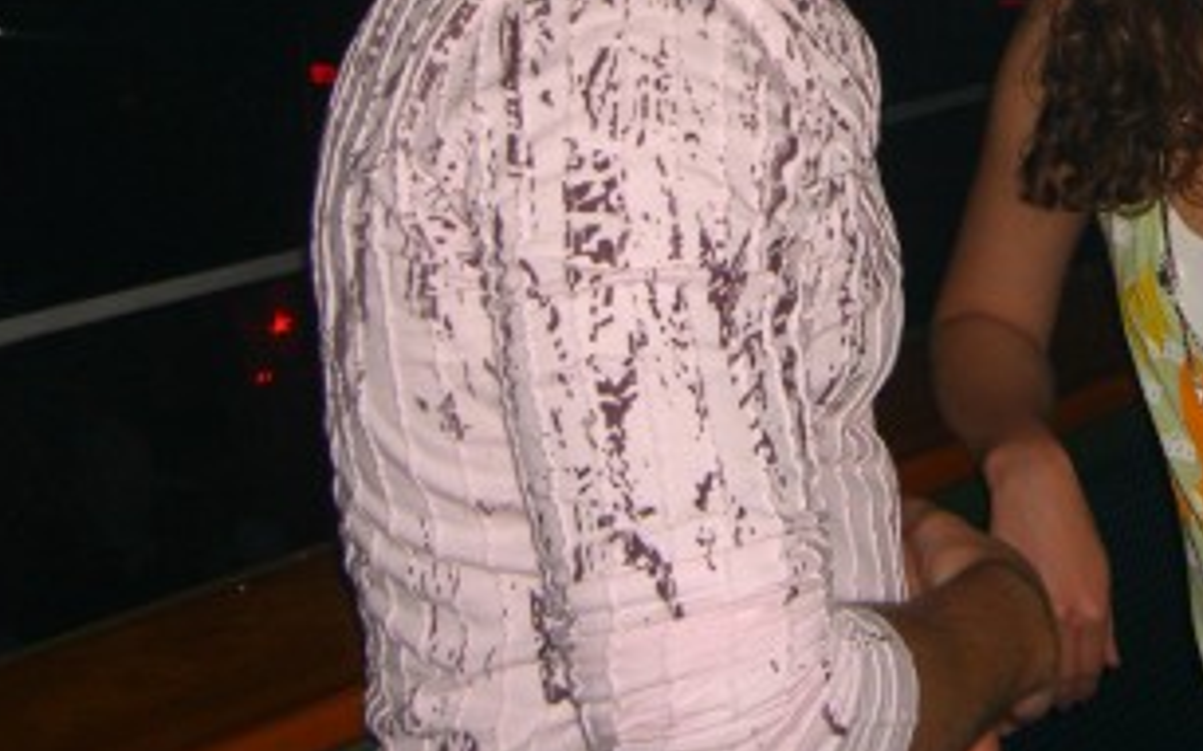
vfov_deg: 16.0
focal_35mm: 79
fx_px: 2589
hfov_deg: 25.6
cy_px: -114
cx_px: 1014
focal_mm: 7.9
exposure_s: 1/60
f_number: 2.8
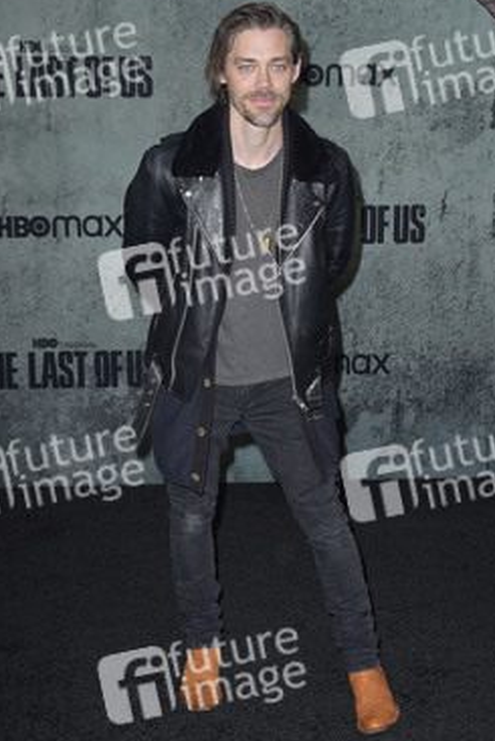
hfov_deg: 28.1
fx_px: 989
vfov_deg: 41.1
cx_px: 262
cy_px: 374
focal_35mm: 48
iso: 640
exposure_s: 1/250
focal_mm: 44
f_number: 6.3
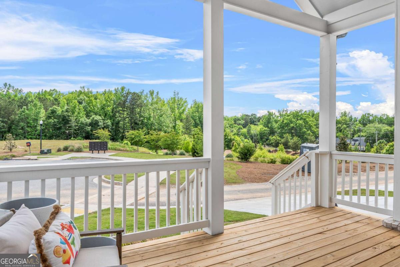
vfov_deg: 53.1
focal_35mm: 24
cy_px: 134
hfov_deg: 73.7
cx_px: 200
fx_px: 267
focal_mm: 16
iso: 250
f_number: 9
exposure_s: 1/320
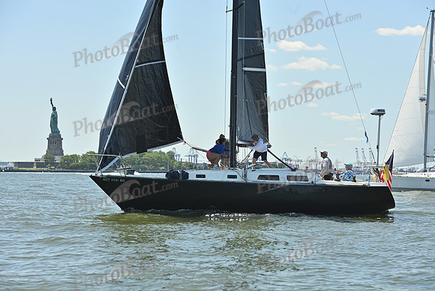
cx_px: 218
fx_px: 1329
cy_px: 146
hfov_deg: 18.6
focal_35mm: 110
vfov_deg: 12.5
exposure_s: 1/1600
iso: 320
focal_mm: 110
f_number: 5.6
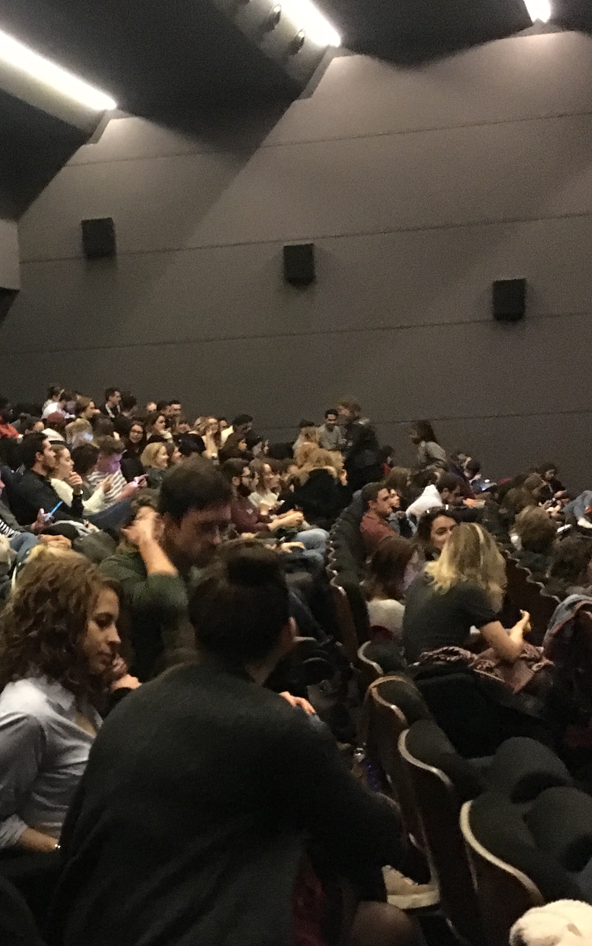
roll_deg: +3.6
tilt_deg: -5.3
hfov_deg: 23.6
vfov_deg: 37.3
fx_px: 1394
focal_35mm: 54
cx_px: 111
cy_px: 583
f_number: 2.2
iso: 1000
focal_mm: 4.15
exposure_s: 1/17
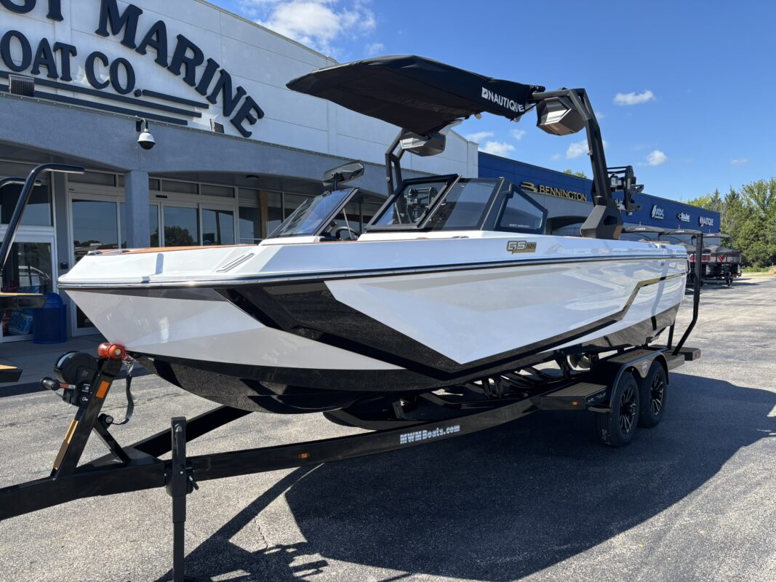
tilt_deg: -1.3
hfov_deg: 67.3
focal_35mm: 26
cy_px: 291
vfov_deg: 53.1
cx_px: 388
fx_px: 583
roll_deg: +2.9
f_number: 1.6
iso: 50
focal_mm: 5.96
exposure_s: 1/1642
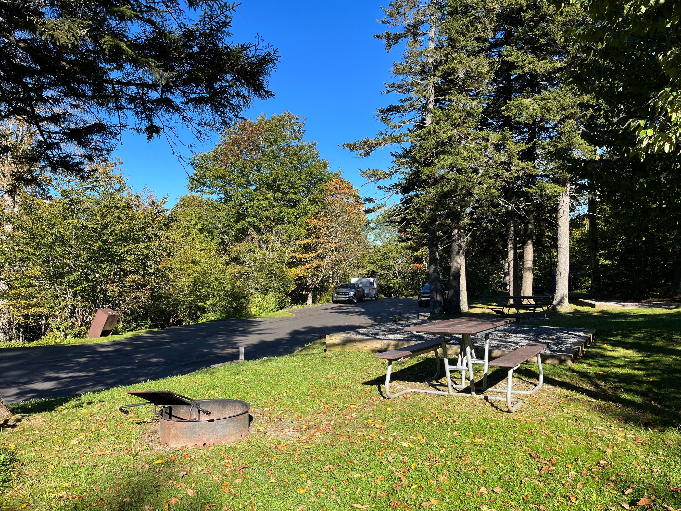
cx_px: 340
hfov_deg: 67.3
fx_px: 511
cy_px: 256
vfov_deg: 53.1
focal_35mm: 26
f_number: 1.6
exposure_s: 1/1477
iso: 50
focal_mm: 5.1
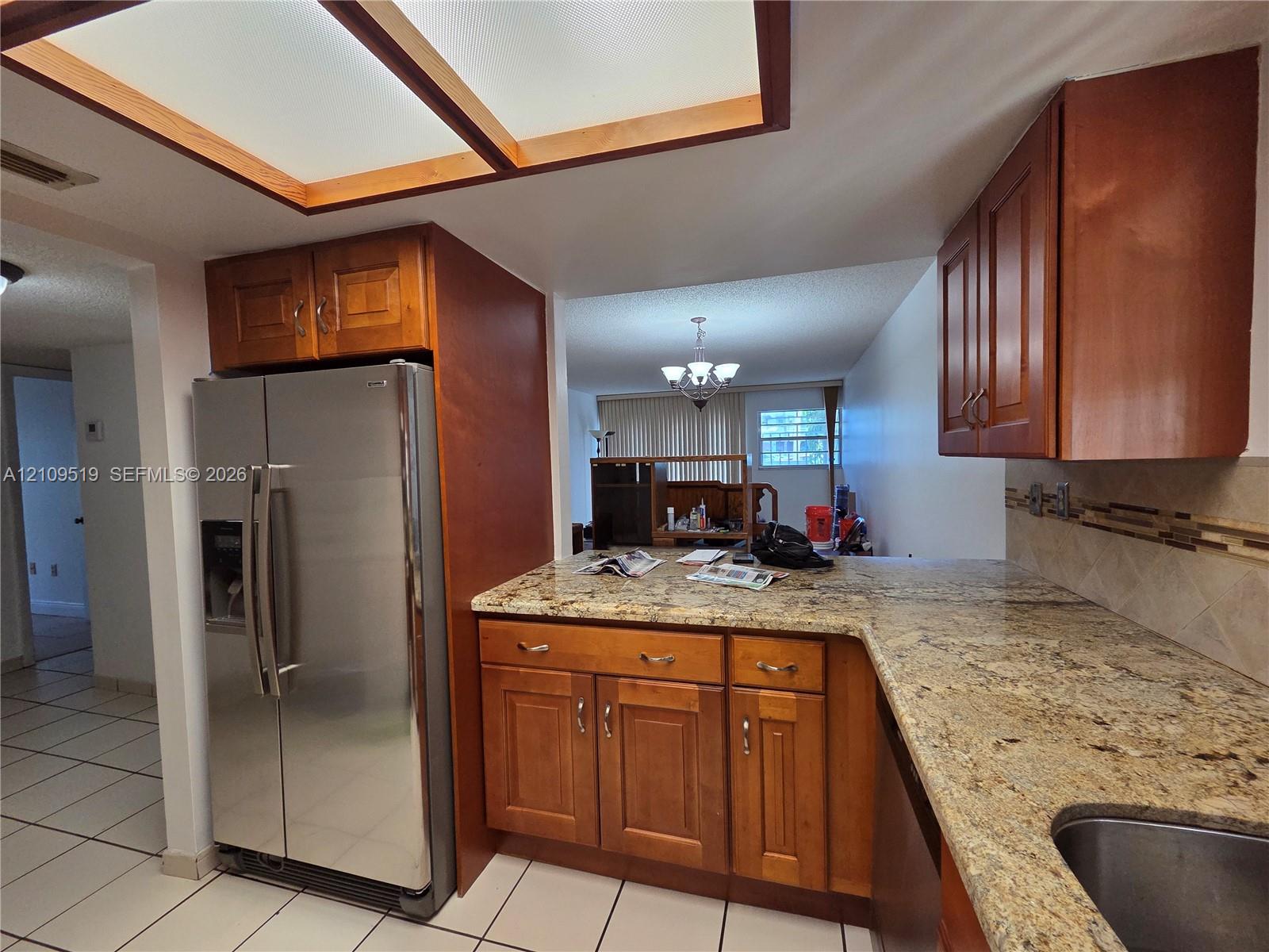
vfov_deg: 89.9
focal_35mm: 13
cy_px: 476
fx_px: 477
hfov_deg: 106.2
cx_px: 634
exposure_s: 1/120
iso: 200
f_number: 2.2
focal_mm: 2.2
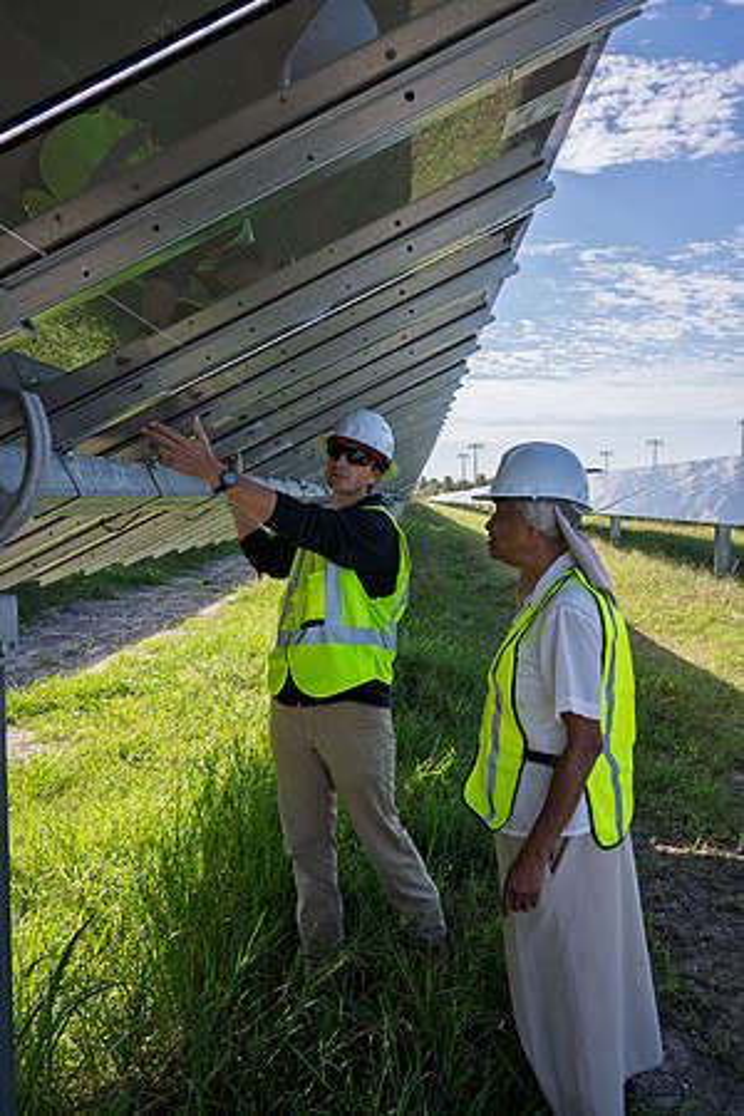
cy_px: 558
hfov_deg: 46.4
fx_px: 868
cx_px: 372
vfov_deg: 65.5
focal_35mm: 28
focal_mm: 28
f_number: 10
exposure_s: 1/200
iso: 200
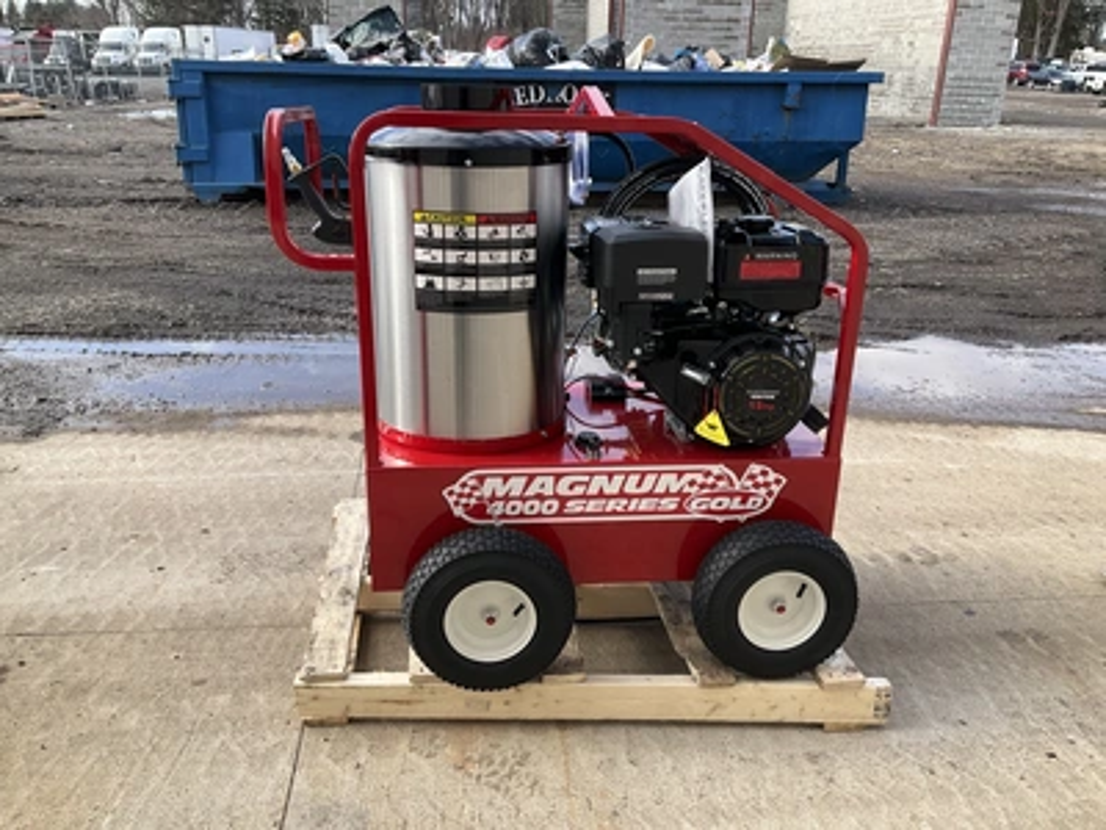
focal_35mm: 29
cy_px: 415
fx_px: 927
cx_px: 553
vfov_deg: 48.2
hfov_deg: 61.7
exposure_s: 1/397
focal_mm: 3
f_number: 1.8
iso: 25
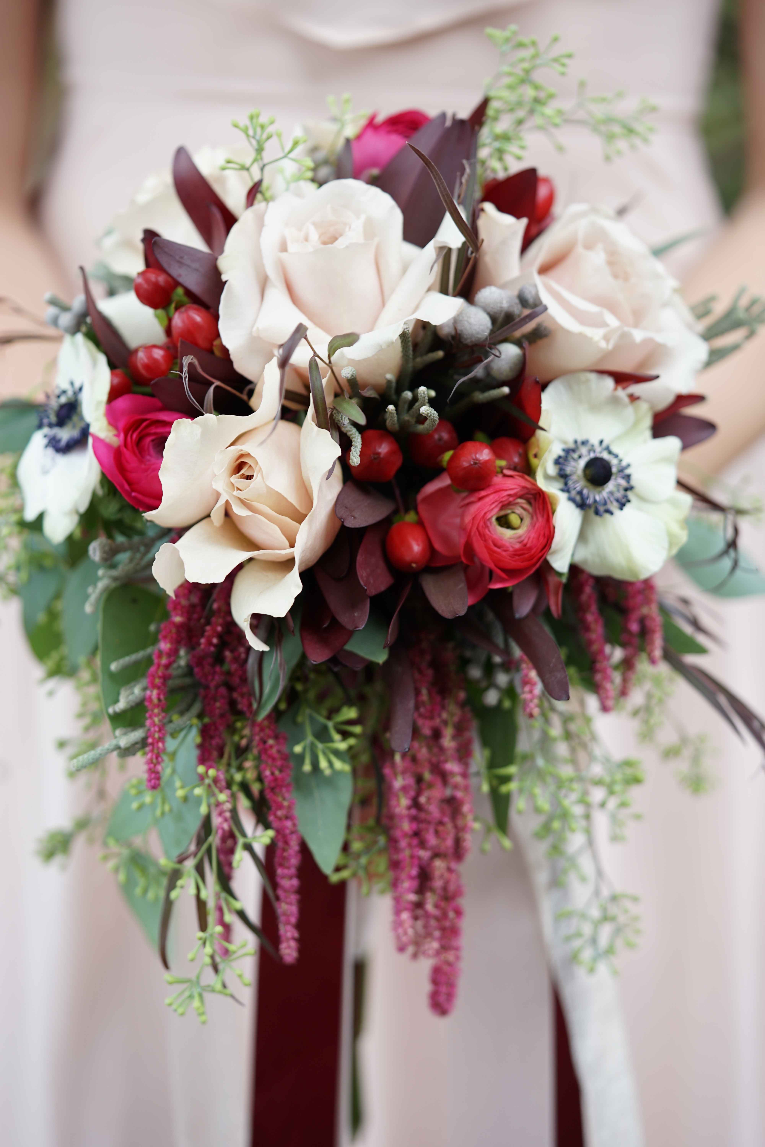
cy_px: 574
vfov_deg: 22.6
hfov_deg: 15.2
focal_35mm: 90
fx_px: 2869
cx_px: 382
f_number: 3.2
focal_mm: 90
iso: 100
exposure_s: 1/100
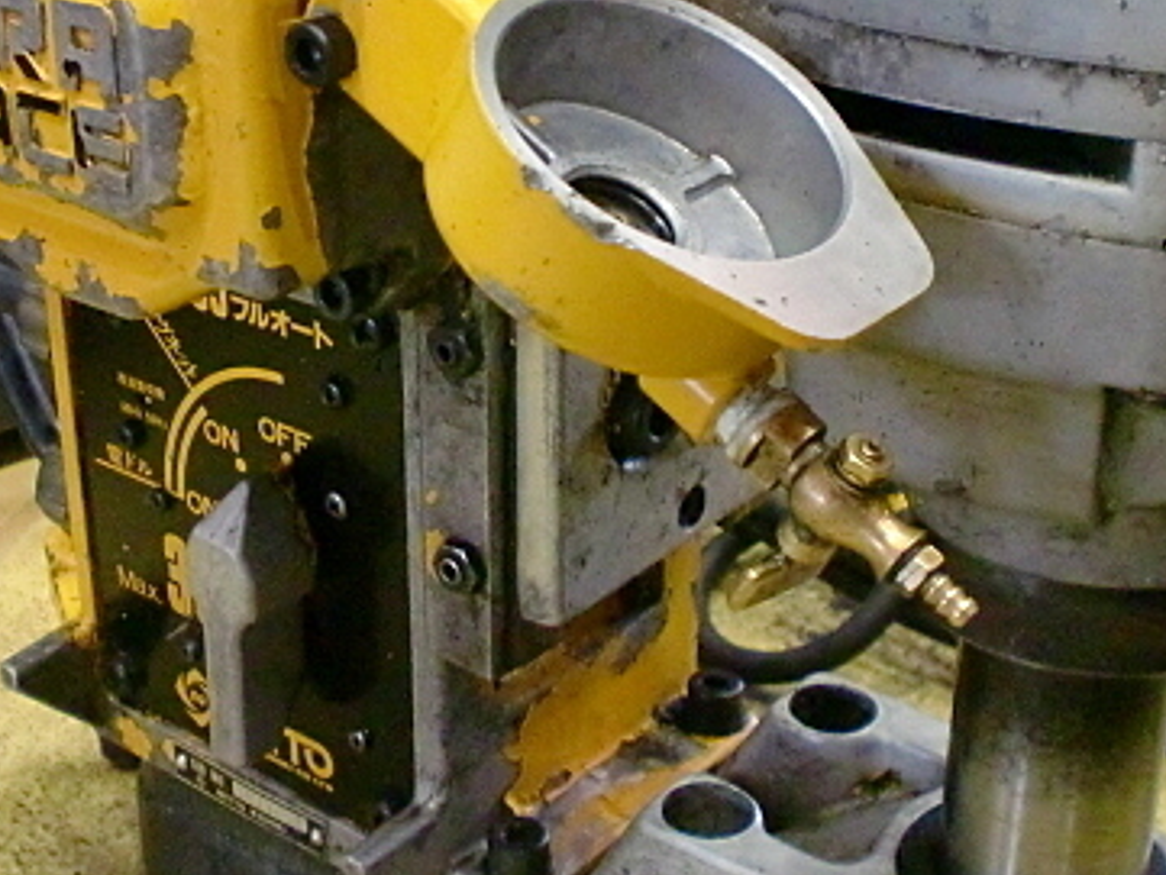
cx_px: 455
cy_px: 413
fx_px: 2089
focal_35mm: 62
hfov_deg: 31.1
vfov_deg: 23.7
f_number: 3.1
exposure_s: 1/60
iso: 800
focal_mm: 6.3
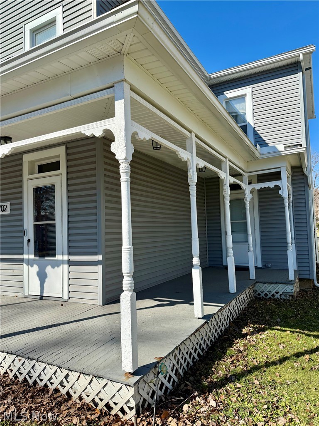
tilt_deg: +3.7
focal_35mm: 24
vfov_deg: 71.6
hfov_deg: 56.8
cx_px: 160
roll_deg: +1.6
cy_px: 213
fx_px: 295
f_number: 1.78
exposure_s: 1/4167
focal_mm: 6.76
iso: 100
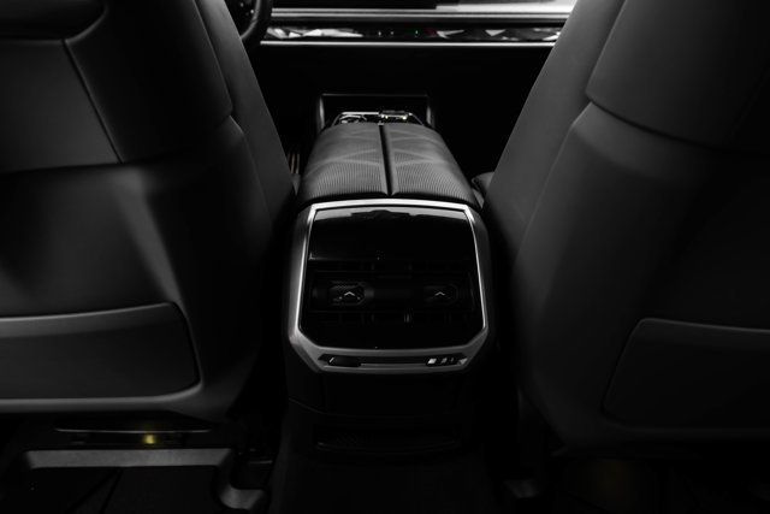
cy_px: 257
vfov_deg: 53.2
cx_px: 385
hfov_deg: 73.7
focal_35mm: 24
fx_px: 513
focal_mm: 24
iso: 640
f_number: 6.3
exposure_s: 1/200
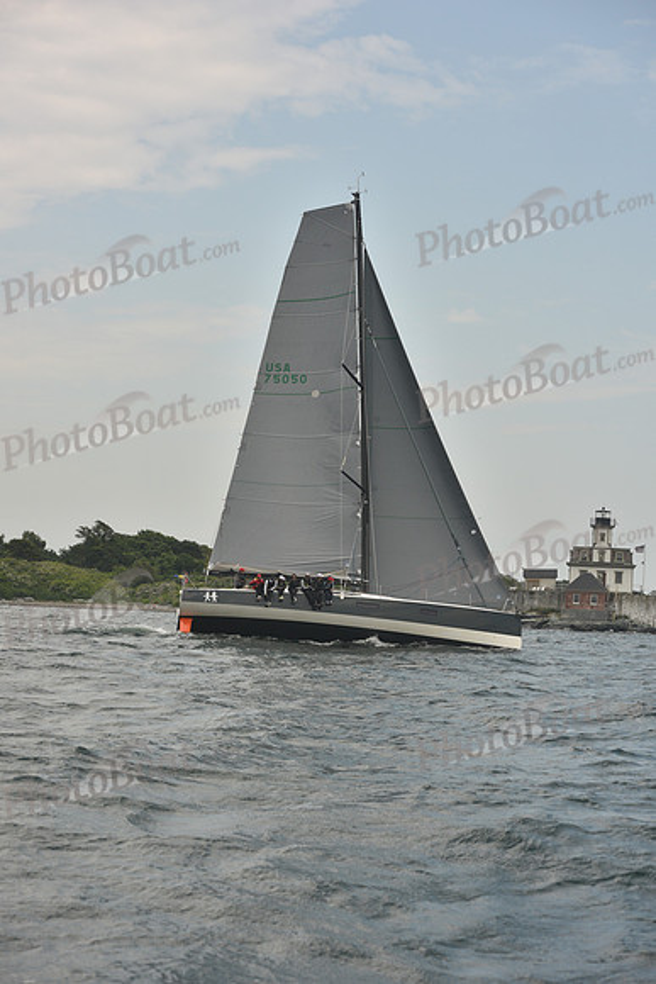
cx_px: 328
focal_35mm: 70
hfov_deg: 19.5
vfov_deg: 28.8
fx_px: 1912
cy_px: 492
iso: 250
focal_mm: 70
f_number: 6.3
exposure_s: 1/500
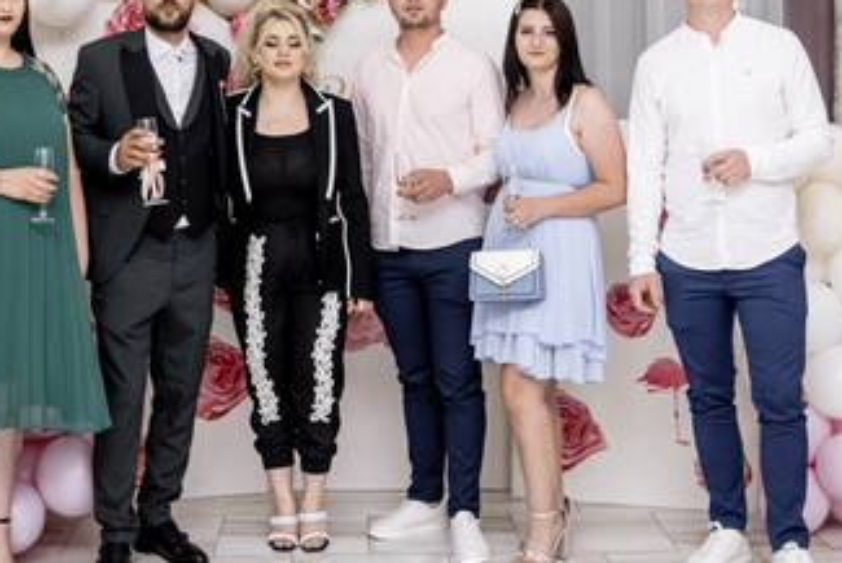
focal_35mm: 69
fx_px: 1614
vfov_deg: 19.5
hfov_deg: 29.2
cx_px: 378
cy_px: 87
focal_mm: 23
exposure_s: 1/160
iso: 800
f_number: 1.8
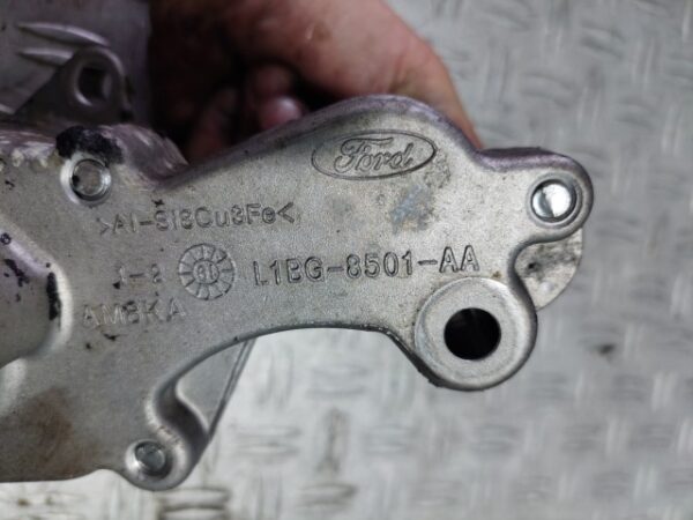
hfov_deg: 69.4
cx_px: 346
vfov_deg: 54.9
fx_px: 500
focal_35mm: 25
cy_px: 260
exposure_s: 1/100
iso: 64
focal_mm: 5.23
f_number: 1.8
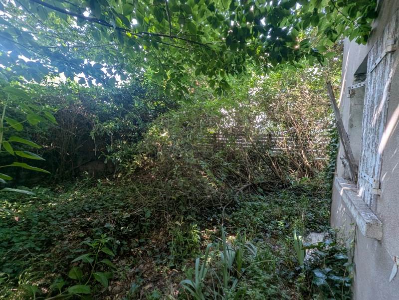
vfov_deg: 90.0
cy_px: 150
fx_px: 150
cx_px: 200
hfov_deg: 106.1
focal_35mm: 13
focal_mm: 1.95
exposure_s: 1/104
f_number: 2.2
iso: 116
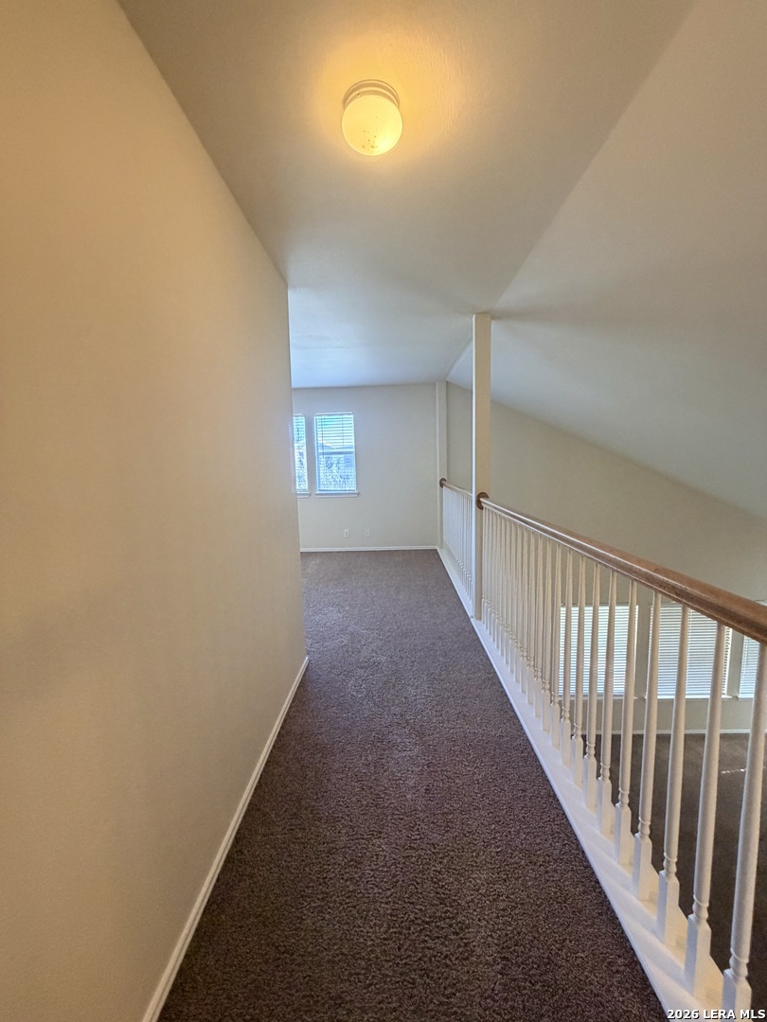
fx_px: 414
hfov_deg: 85.7
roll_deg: +0.4
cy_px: 511
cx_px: 384
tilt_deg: -4.5
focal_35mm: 14
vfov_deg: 102.1
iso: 400
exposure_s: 1/60
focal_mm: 2.22
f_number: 2.2
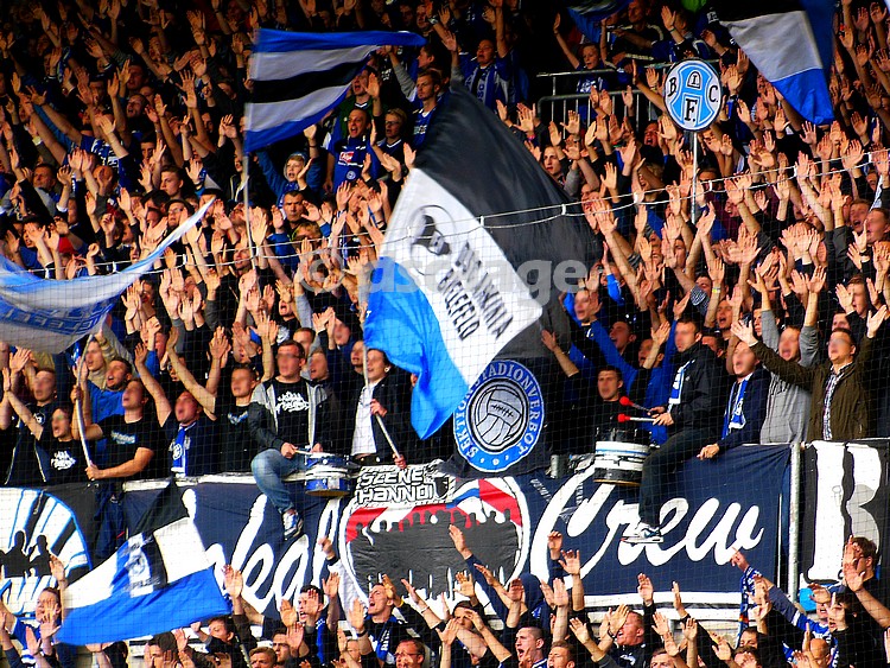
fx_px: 10108
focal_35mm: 393
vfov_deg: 3.8
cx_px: 445
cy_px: 334
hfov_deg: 5.0
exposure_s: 1/60
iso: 320
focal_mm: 70.1
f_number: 5.7
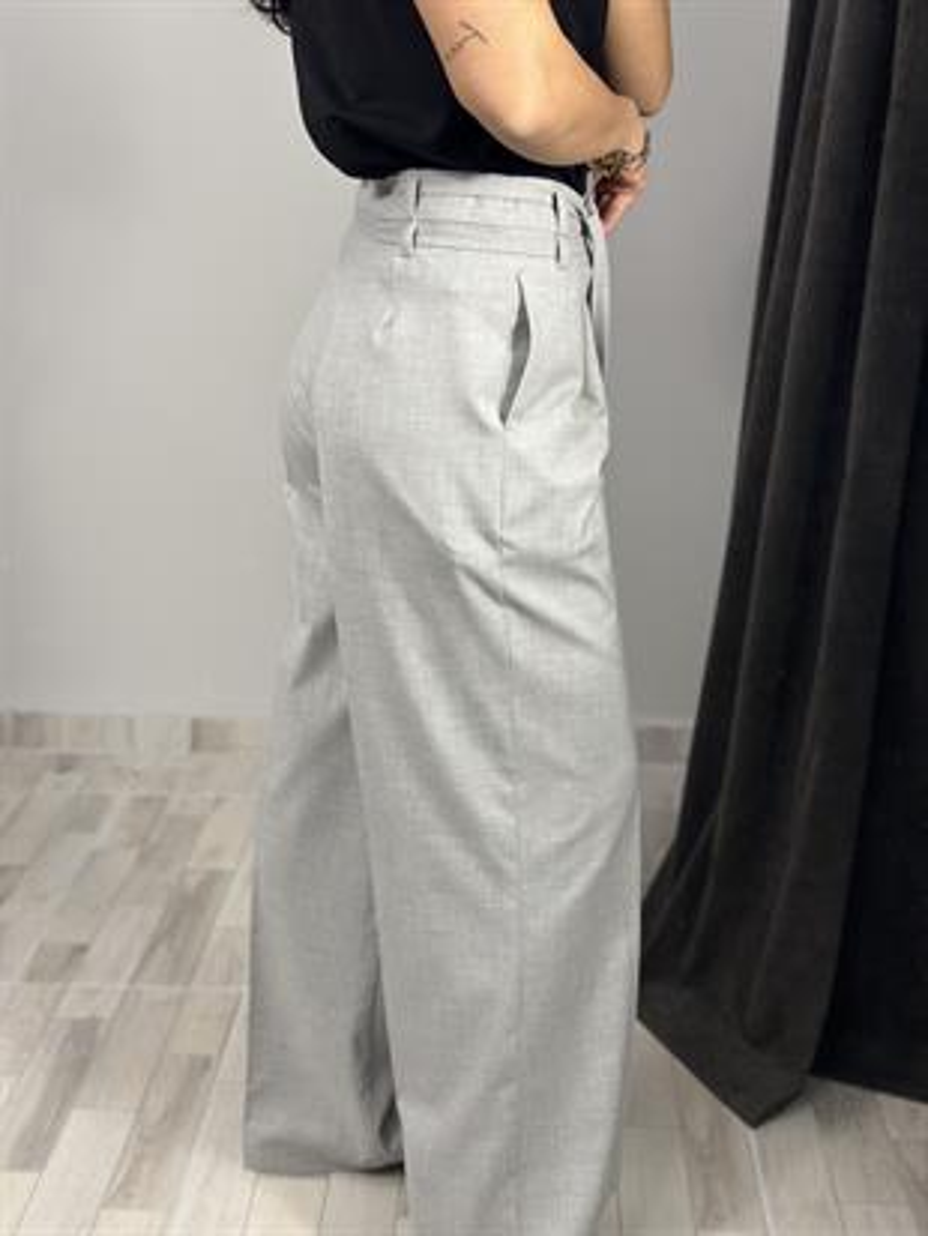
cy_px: 618
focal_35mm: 48
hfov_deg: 30.3
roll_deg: -1.5
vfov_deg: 39.6
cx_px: 464
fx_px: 1715
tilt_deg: -43.9
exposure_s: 1/100
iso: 100
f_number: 1.78
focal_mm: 6.86
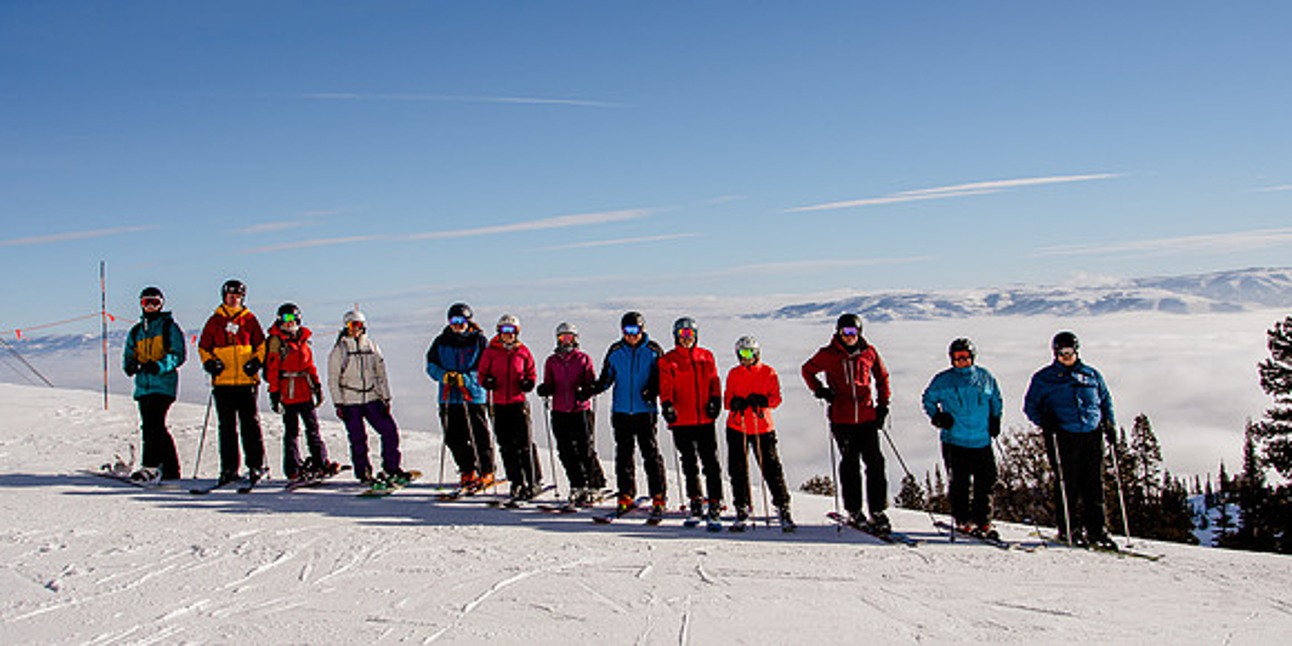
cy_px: 351
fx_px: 1425
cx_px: 631
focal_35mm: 43
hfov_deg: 48.8
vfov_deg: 25.5
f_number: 8
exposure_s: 1/1000
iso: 160
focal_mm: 24
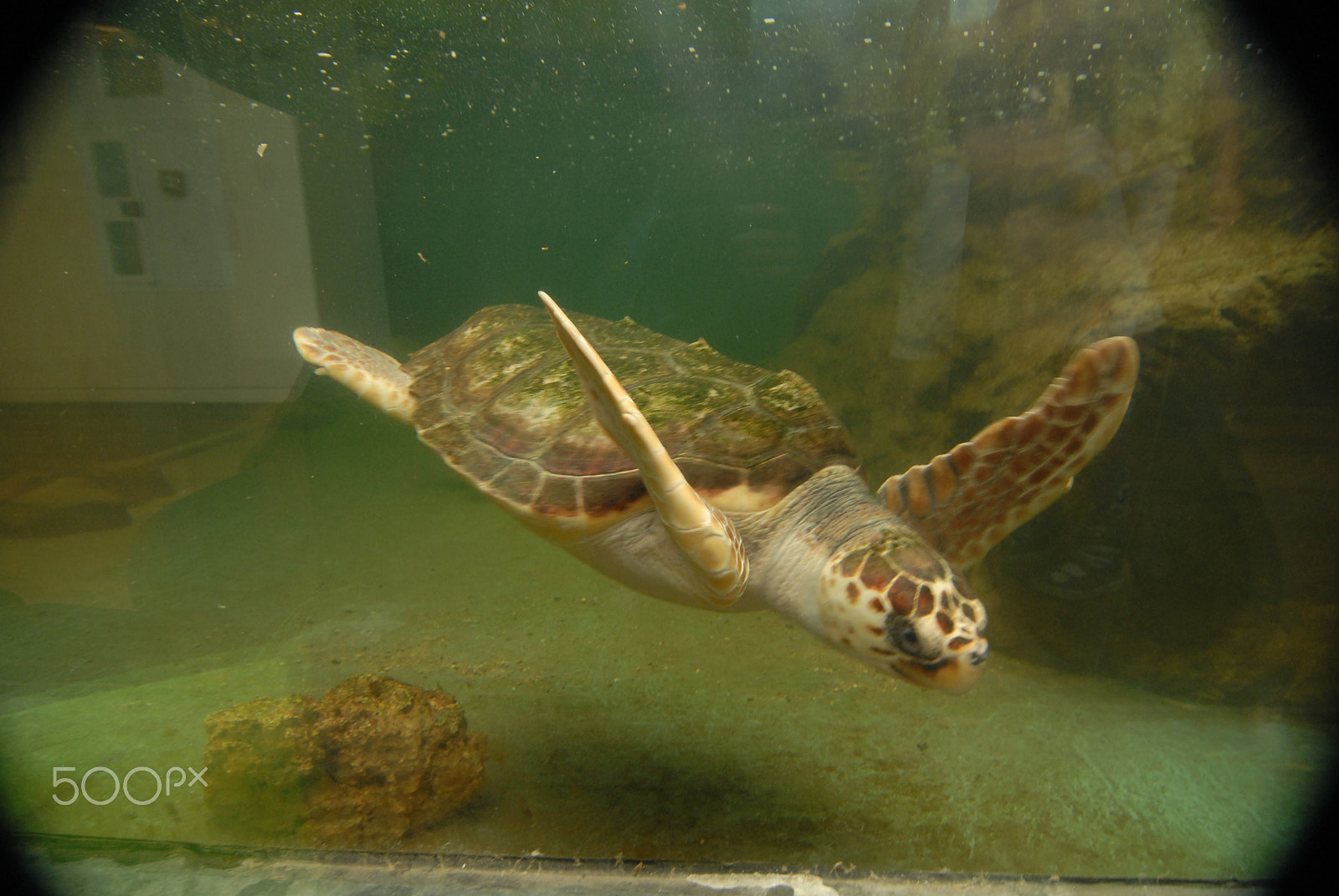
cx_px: 670
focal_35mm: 18
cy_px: 448
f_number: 11
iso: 400
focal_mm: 12
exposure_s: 1/25
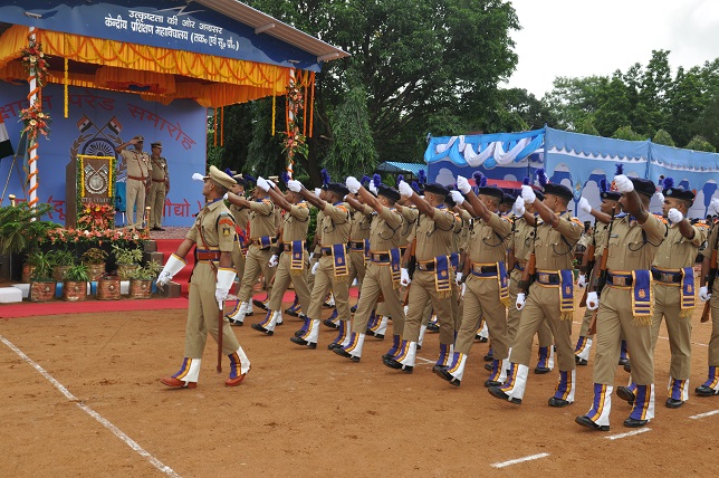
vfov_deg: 36.8
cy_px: 239
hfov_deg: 53.2
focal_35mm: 36
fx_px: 718
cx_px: 360
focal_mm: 24
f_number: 9
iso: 200
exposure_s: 1/200
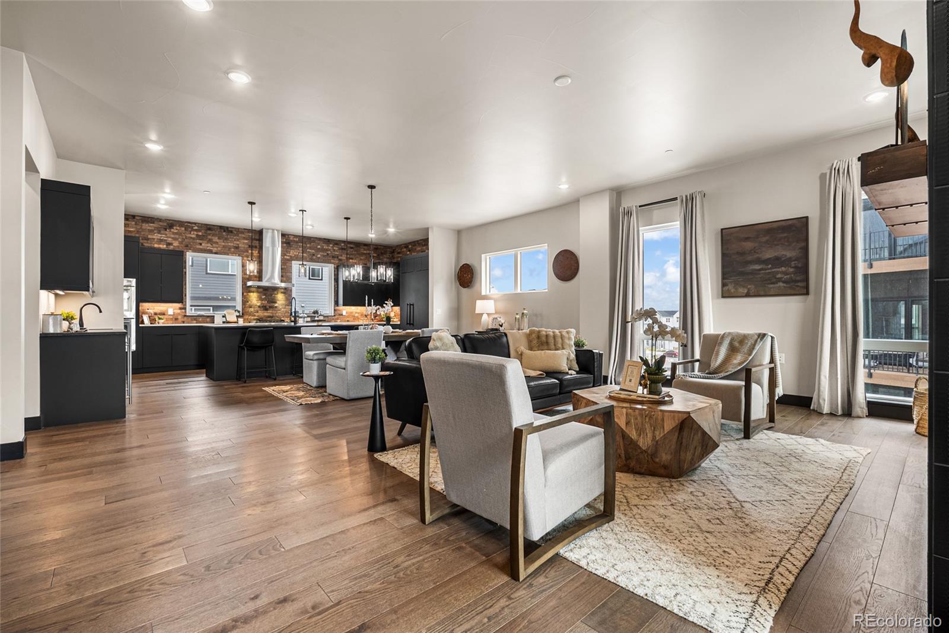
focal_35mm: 16
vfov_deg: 73.8
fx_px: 422
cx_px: 474
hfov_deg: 96.7
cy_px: 316
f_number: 8
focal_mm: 16
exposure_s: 1/2
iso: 200
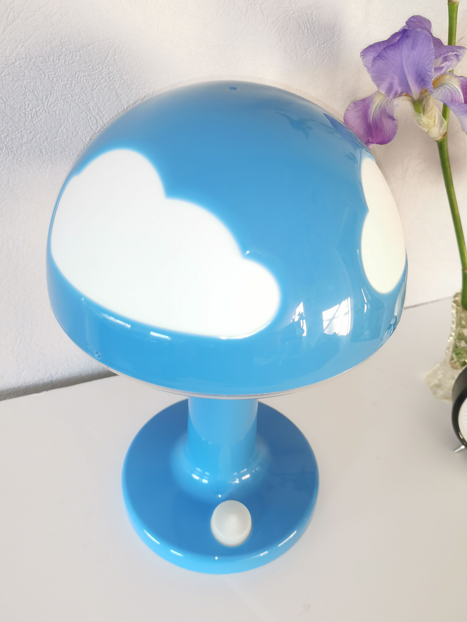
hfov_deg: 48.2
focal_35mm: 29
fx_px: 522
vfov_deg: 61.7
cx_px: 234
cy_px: 311
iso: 125
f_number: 1.8
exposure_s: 1/50
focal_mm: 5.58
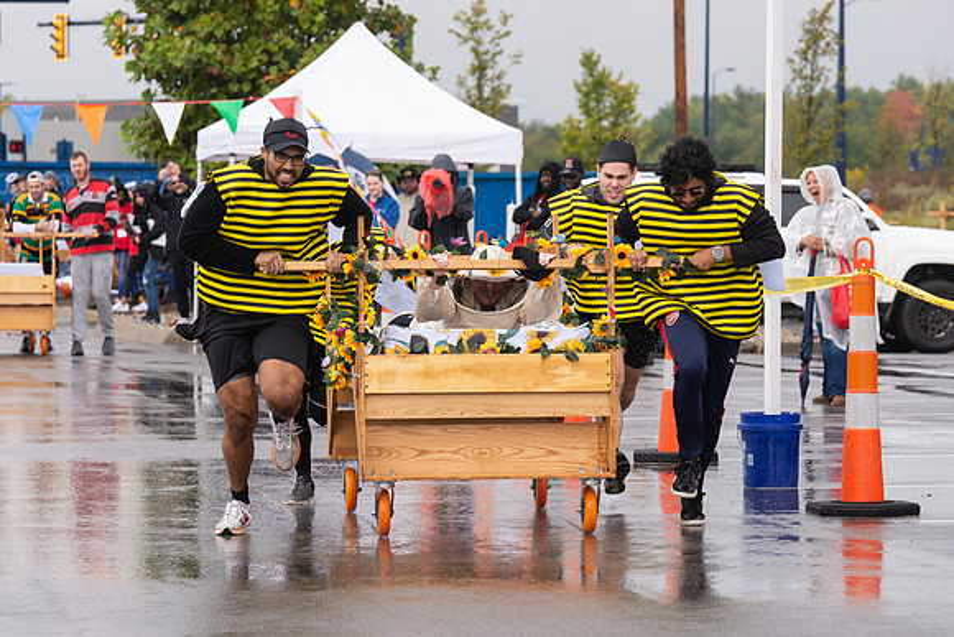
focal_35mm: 190
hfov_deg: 10.8
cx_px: 448
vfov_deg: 7.2
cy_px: 414
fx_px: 5039
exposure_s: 1/500
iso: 400
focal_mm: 145
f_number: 7.1
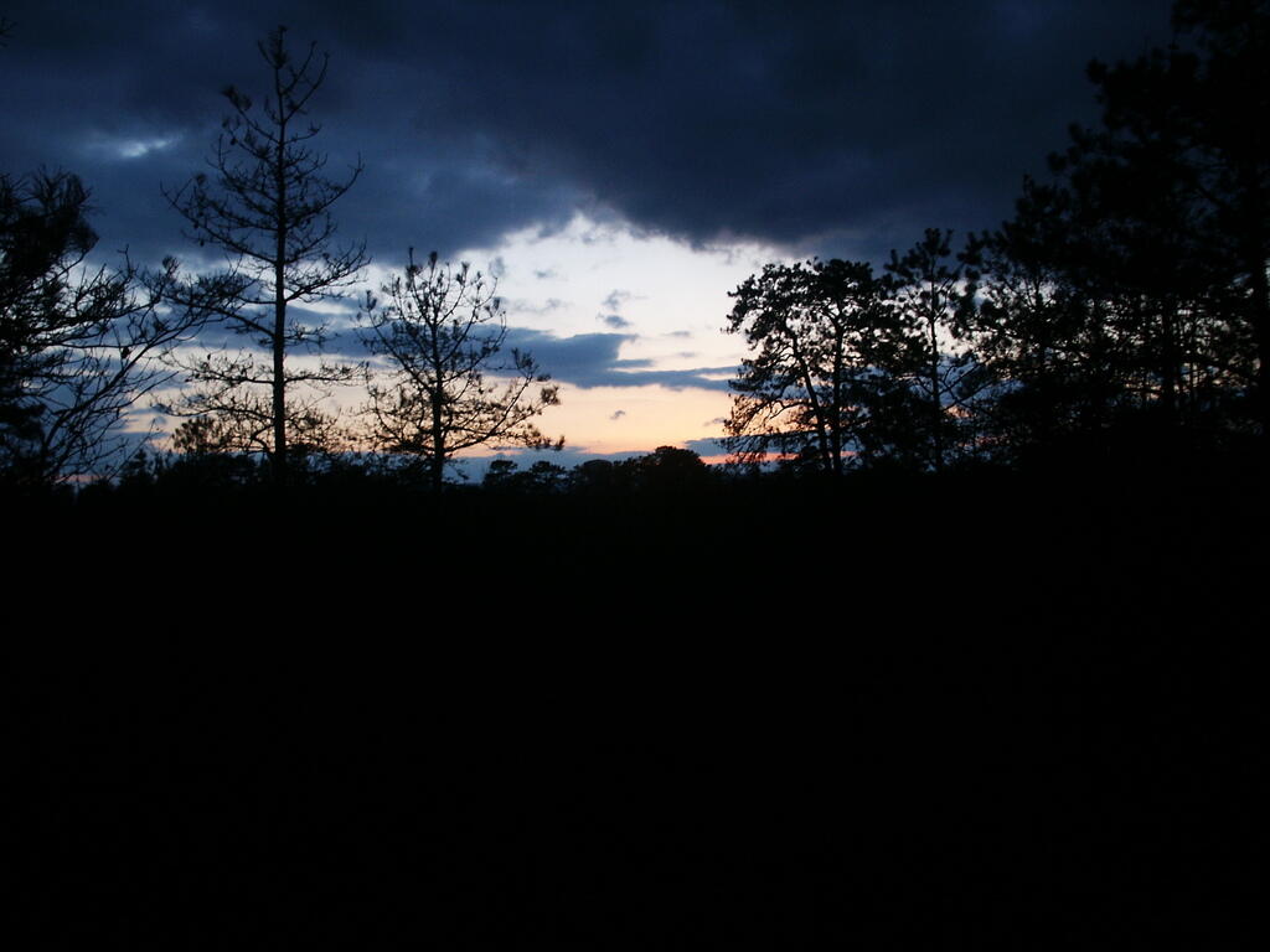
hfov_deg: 52.6
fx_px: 1284
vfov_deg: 40.7
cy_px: 476
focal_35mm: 35
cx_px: 635
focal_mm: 7.18
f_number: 3
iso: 100
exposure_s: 1/180
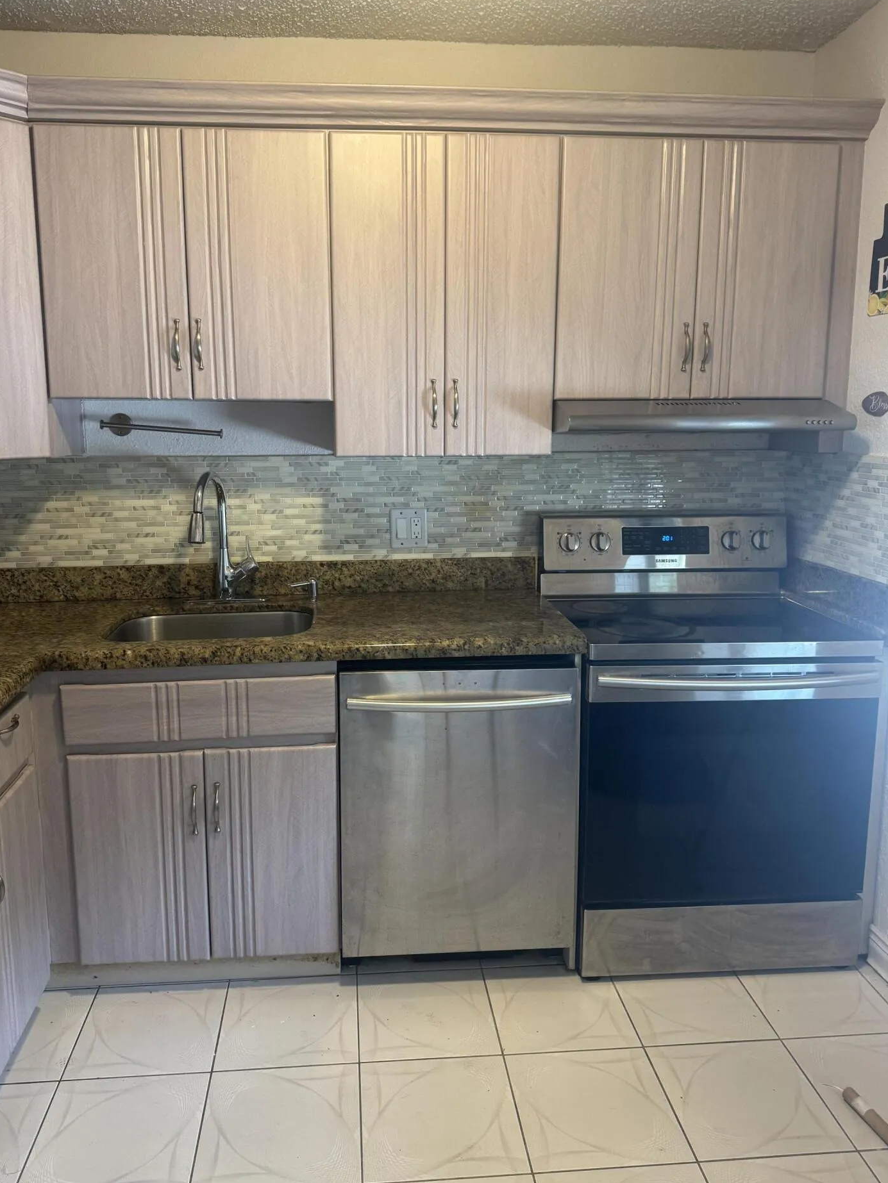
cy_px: 549
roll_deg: +0.7
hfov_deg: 53.1
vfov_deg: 67.2
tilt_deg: -9.7
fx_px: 889
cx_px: 428
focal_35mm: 26
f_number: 1.78
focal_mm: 6.76
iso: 200
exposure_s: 1/60
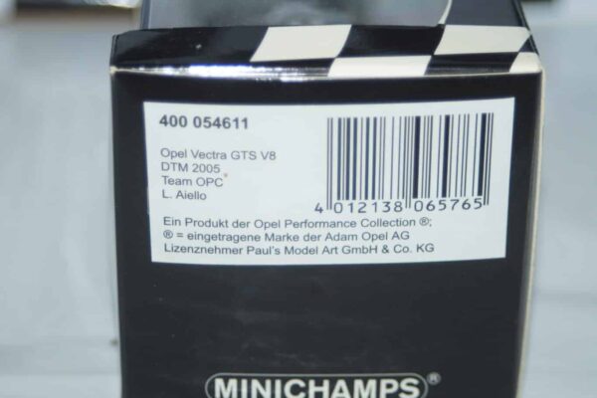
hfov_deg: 17.1
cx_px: 298
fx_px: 1990
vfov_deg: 11.4
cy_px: 199
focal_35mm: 120
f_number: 5.6
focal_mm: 80
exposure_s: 1/80
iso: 320
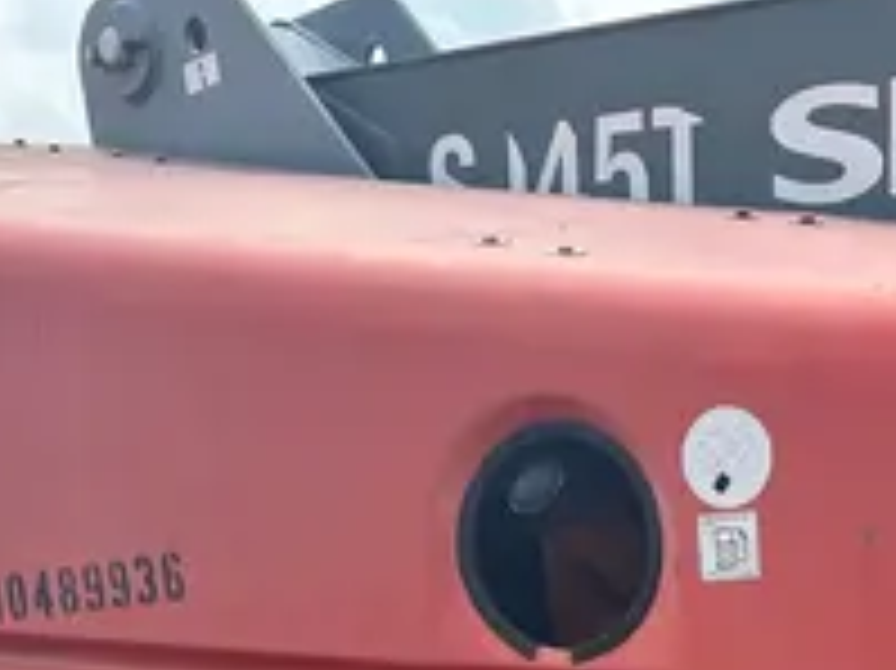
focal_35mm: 72
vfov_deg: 18.9
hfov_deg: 26.6
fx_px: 1863
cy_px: 870
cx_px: 693
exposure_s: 1/1698
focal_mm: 5.7
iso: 50
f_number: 1.5
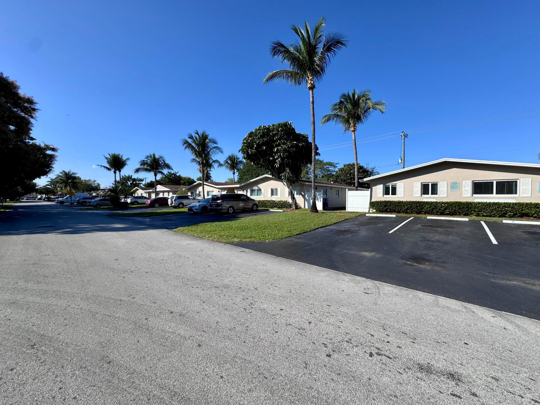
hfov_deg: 102.1
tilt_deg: -2.1
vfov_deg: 85.7
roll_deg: -0.7
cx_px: 270
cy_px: 202
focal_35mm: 14
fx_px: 218
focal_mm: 2.22
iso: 50
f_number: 2.2
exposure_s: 1/2028
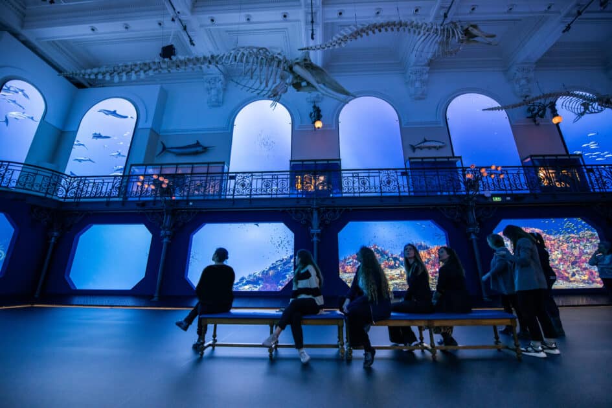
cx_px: 306
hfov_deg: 104.3
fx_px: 238
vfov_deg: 81.2
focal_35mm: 14
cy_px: 204
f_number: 2.8
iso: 2000
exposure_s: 1/60
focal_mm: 14
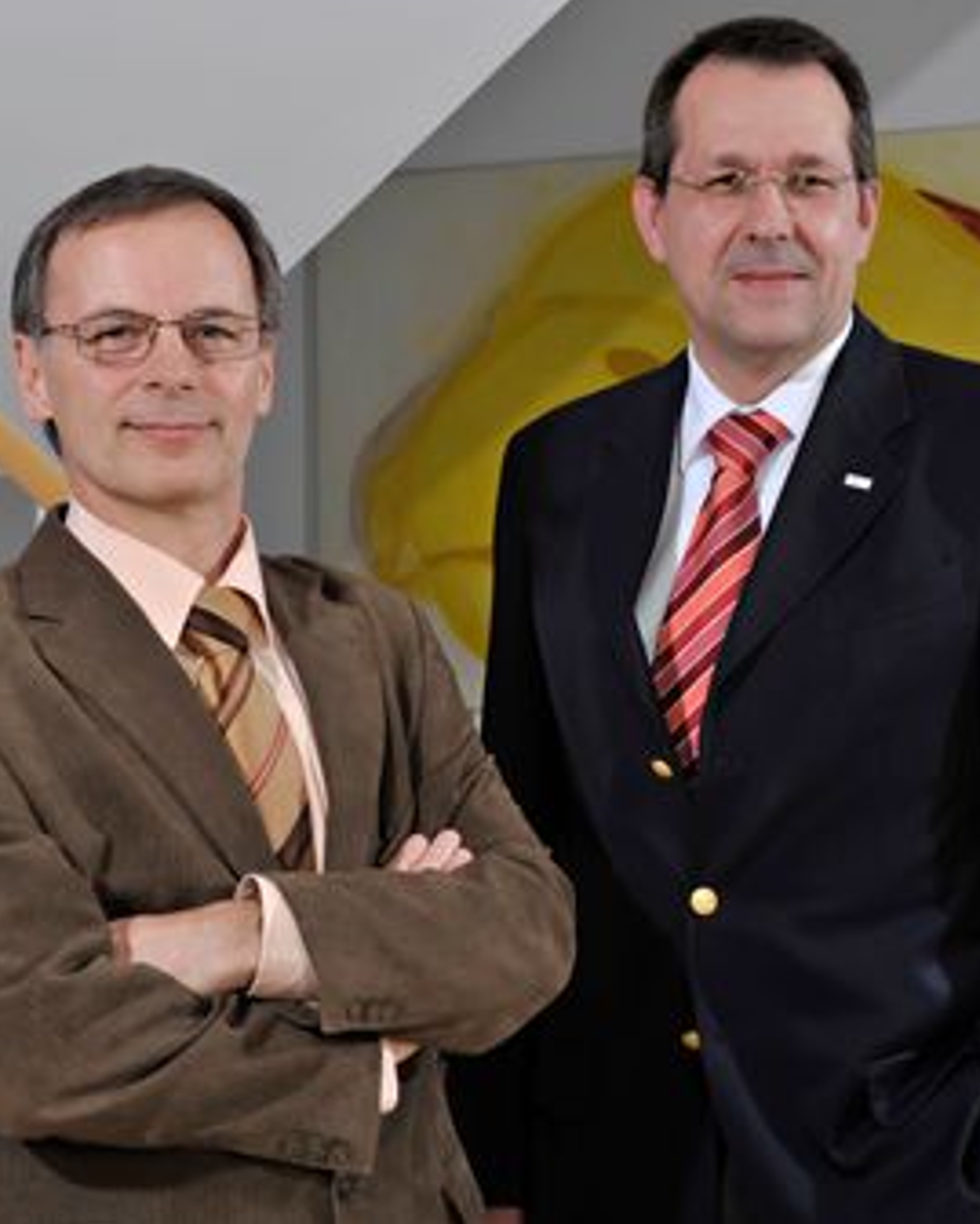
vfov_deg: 19.2
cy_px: 610
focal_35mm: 100
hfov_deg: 15.4
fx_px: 3624
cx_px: 554
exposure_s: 1/80
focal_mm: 70
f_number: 14
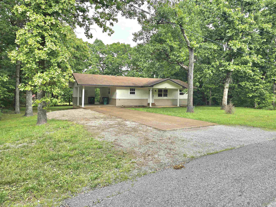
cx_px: 138
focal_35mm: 23
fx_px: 183
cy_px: 104
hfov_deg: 73.9
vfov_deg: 58.9
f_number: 1.7
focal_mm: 6.3
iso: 12
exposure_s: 1/227
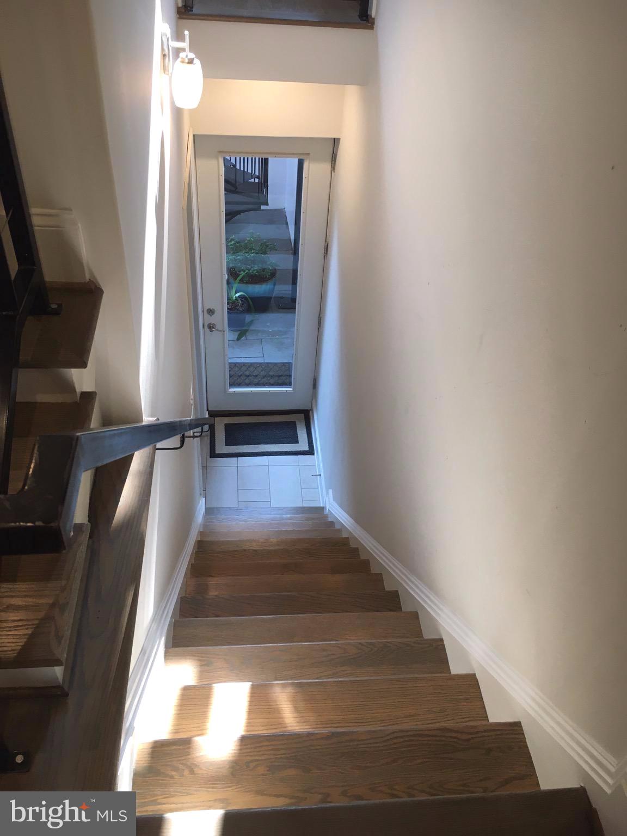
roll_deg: -4.1
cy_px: 418
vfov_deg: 61.7
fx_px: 700
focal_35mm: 29
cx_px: 314
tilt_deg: -42.7
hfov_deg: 48.2
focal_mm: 4.15
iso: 32
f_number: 2.2
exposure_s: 1/30
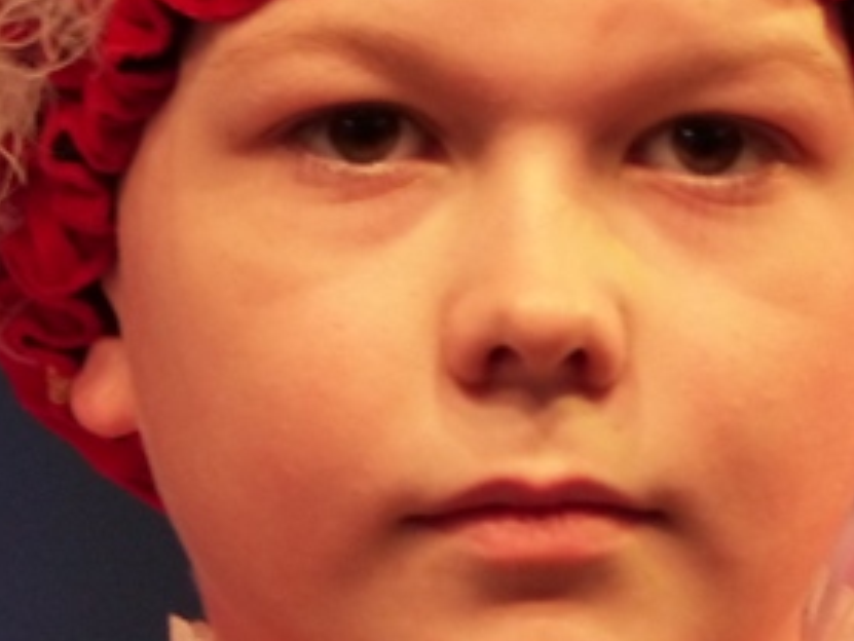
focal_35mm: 1505
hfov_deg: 1.3
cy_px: 385
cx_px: 311
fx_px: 37145
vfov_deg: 1.0
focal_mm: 94
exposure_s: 1/50
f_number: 2.8
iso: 400
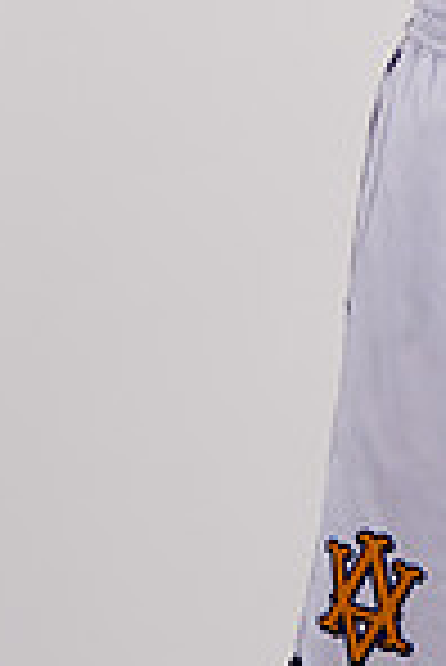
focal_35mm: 505
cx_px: 660
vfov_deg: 4.1
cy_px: -284
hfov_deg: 2.7
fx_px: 9362
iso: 200
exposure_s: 1/500
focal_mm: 129
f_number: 10
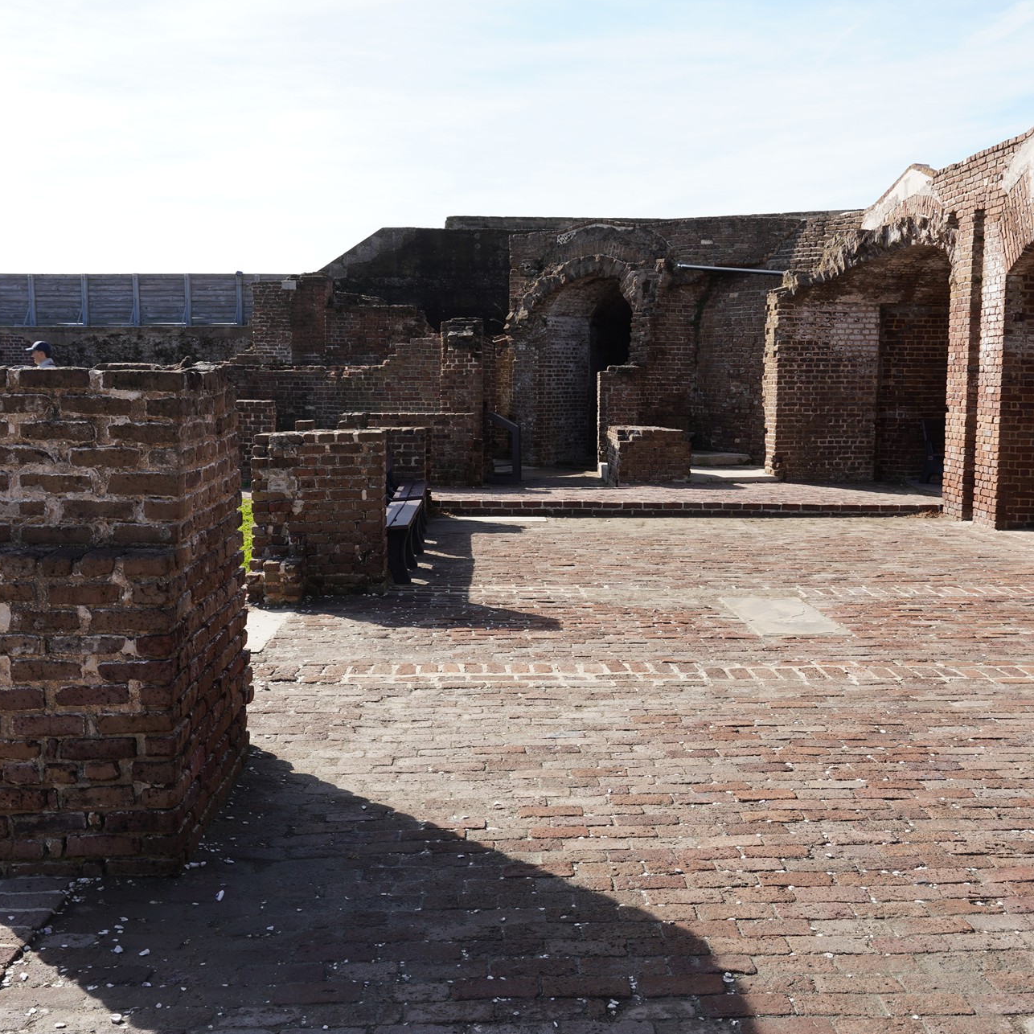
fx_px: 1250
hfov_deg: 44.9
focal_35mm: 37
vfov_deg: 44.9
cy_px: 501
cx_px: 540
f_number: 10
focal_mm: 28
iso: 100
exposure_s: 1/100
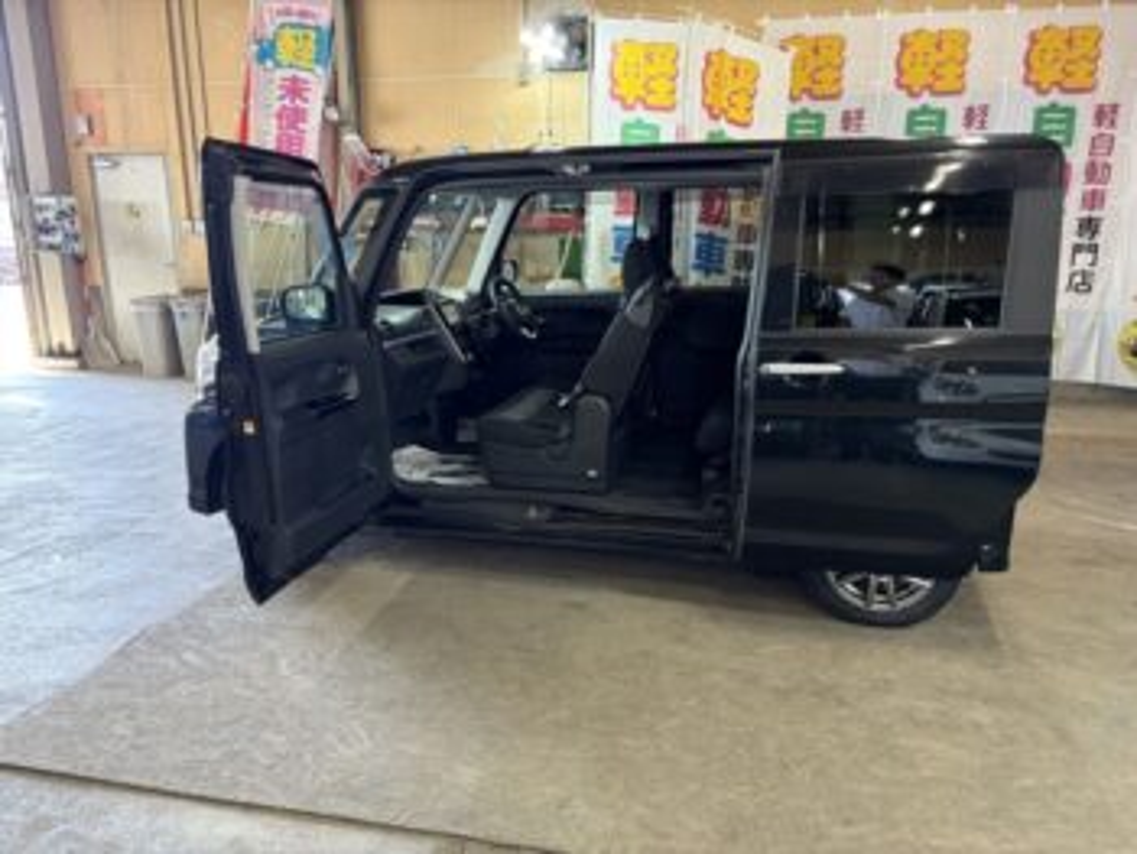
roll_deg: -0.2
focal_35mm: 26
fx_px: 855
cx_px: 568
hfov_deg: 67.3
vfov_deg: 53.1
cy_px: 427
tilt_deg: -14.1
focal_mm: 5.96
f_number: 1.6
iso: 160
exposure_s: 1/50
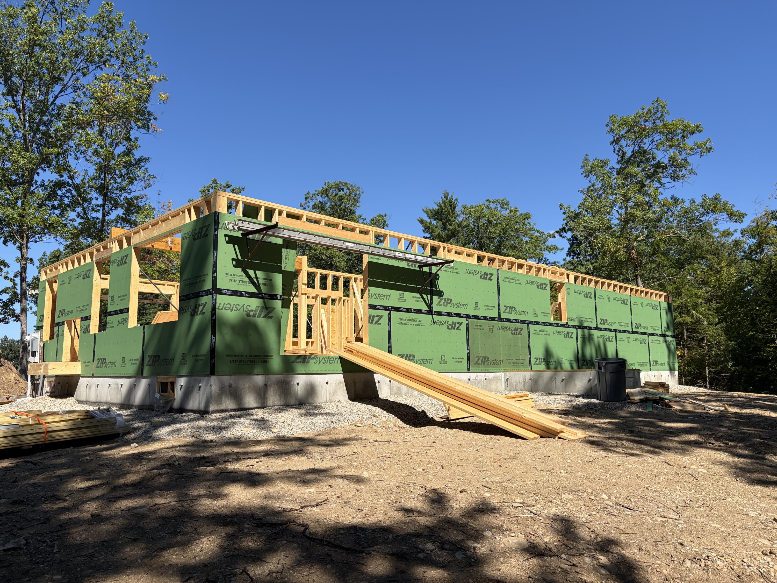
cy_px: 292
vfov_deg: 53.1
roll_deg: +1.8
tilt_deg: +8.5
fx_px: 584
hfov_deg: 67.3
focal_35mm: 26
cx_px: 388
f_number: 1.6
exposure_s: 1/3279
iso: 50
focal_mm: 5.96
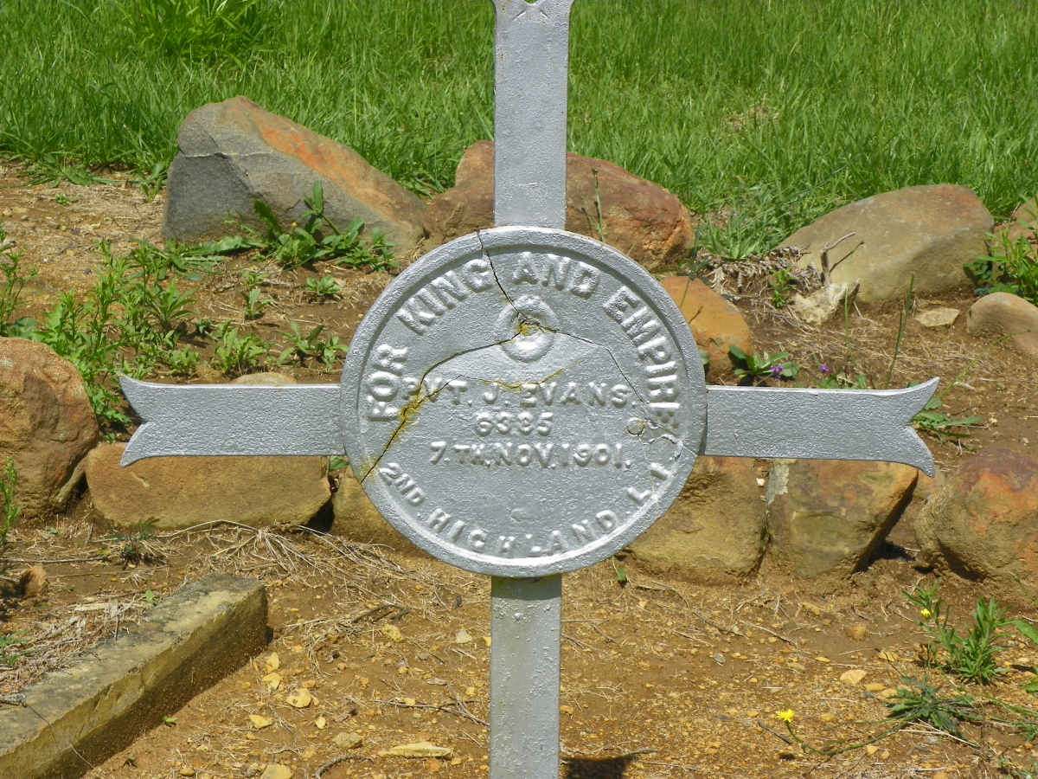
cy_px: 390
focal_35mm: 95
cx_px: 519
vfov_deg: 15.6
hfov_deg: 20.7
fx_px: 2849
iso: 64
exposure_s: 1/320
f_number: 5.6
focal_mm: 16.9
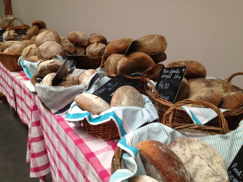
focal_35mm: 35
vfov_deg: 40.7
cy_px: 91
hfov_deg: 52.6
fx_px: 246
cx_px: 122
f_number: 2.4
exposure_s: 1/20
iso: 125
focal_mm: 4.28
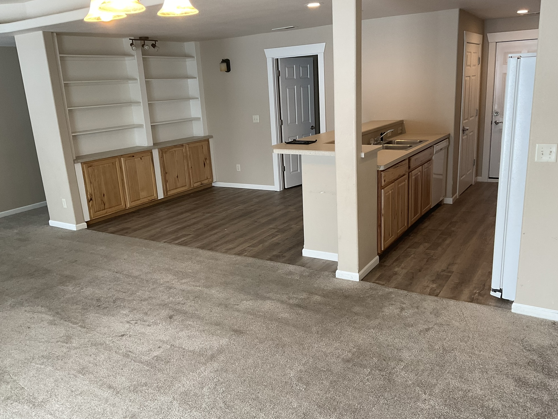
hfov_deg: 60.0
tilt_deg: -14.4
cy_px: 210
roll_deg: +3.5
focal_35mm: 30
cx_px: 273
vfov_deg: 46.8
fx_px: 484
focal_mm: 3
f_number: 1.8
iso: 64
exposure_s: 1/60
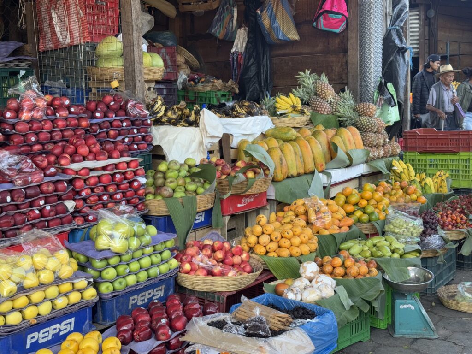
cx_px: 236
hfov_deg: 39.7
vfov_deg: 30.3
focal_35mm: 48
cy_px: 177
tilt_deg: -3.8
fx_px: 654
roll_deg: +3.3
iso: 50
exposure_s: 1/159
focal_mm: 6.76
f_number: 1.78
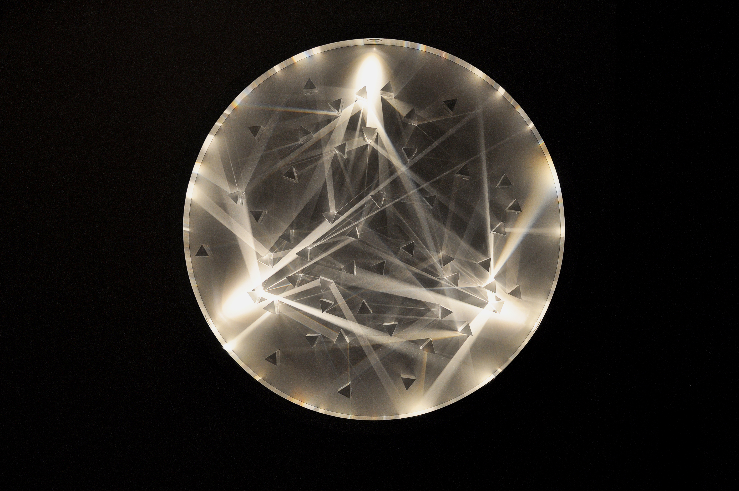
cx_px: 370
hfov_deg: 41.2
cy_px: 246
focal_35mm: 48
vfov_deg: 28.0
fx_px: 984
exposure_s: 1/60
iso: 640
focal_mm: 32
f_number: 4.2
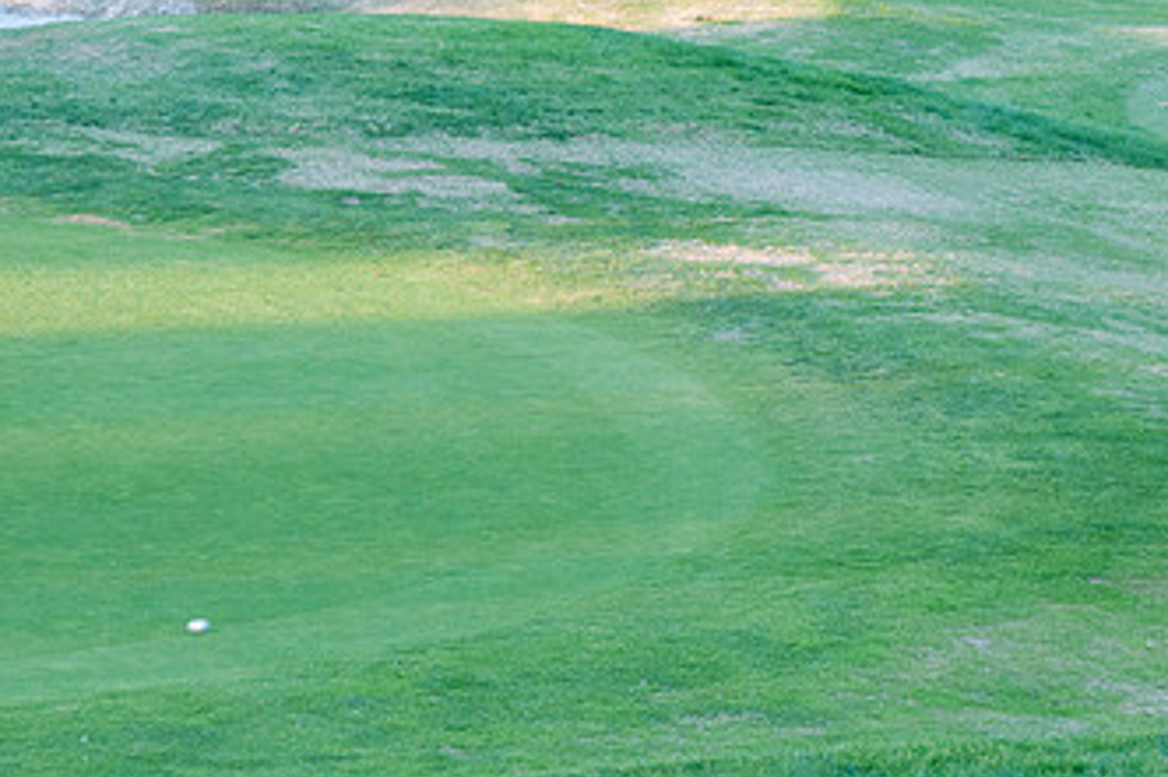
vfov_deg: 9.5
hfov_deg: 14.2
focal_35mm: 144
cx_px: 929
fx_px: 4669
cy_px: 287
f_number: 5.6
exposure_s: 1/125
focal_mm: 55
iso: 500
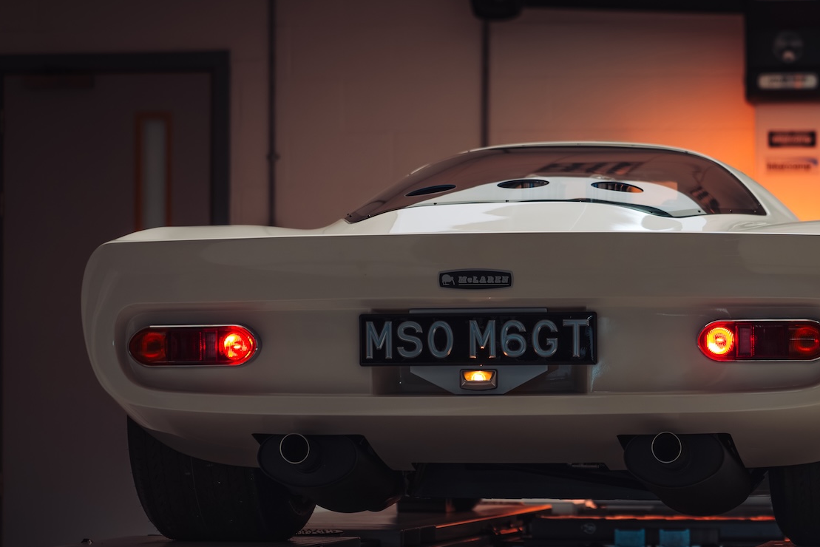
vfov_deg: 9.7
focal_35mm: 142
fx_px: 3235
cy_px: 346
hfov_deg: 14.3
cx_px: 741
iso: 400
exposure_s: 1/200
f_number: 2
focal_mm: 63
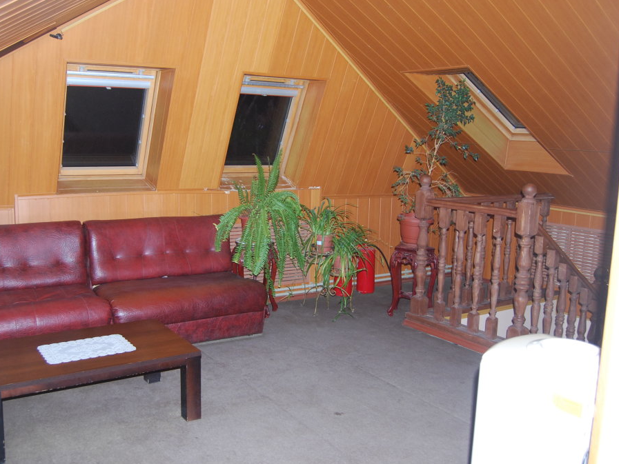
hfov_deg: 55.2
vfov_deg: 43.0
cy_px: 229
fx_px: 590
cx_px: 268
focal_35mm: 33
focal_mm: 20
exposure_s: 1/60
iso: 500
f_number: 3.8
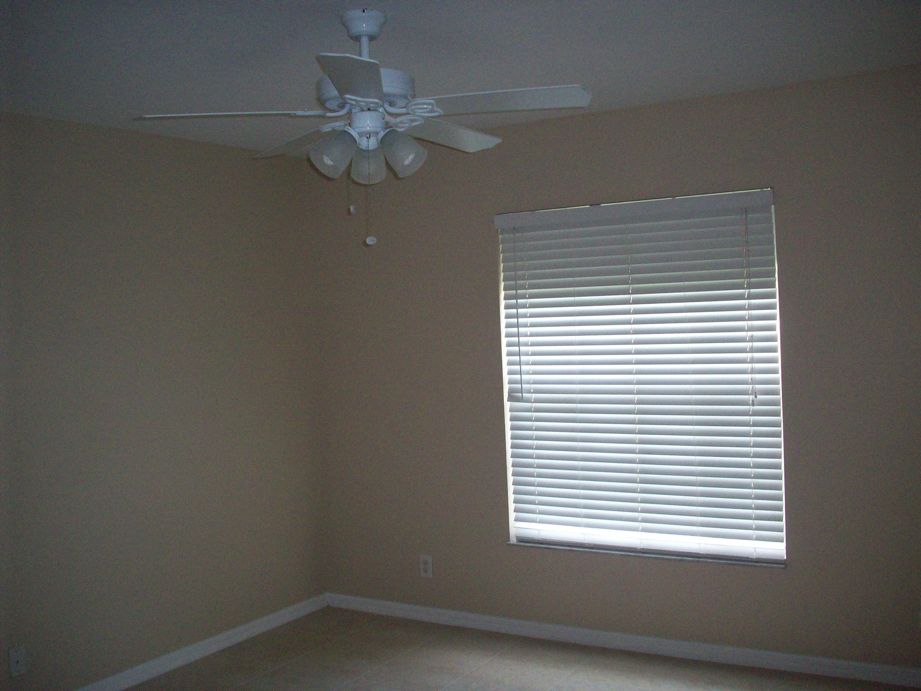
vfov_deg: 38.7
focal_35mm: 37
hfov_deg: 50.1
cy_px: 346
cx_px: 460
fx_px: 984
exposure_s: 1/64
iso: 200
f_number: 2.8
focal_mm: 6.2
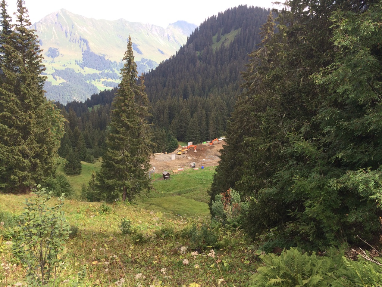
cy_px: 144
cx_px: 191
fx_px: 320
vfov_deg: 48.2
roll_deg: -4.4
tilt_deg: -15.7
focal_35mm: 29
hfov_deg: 61.7
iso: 32
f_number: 2.2
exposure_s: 1/432
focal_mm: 4.15
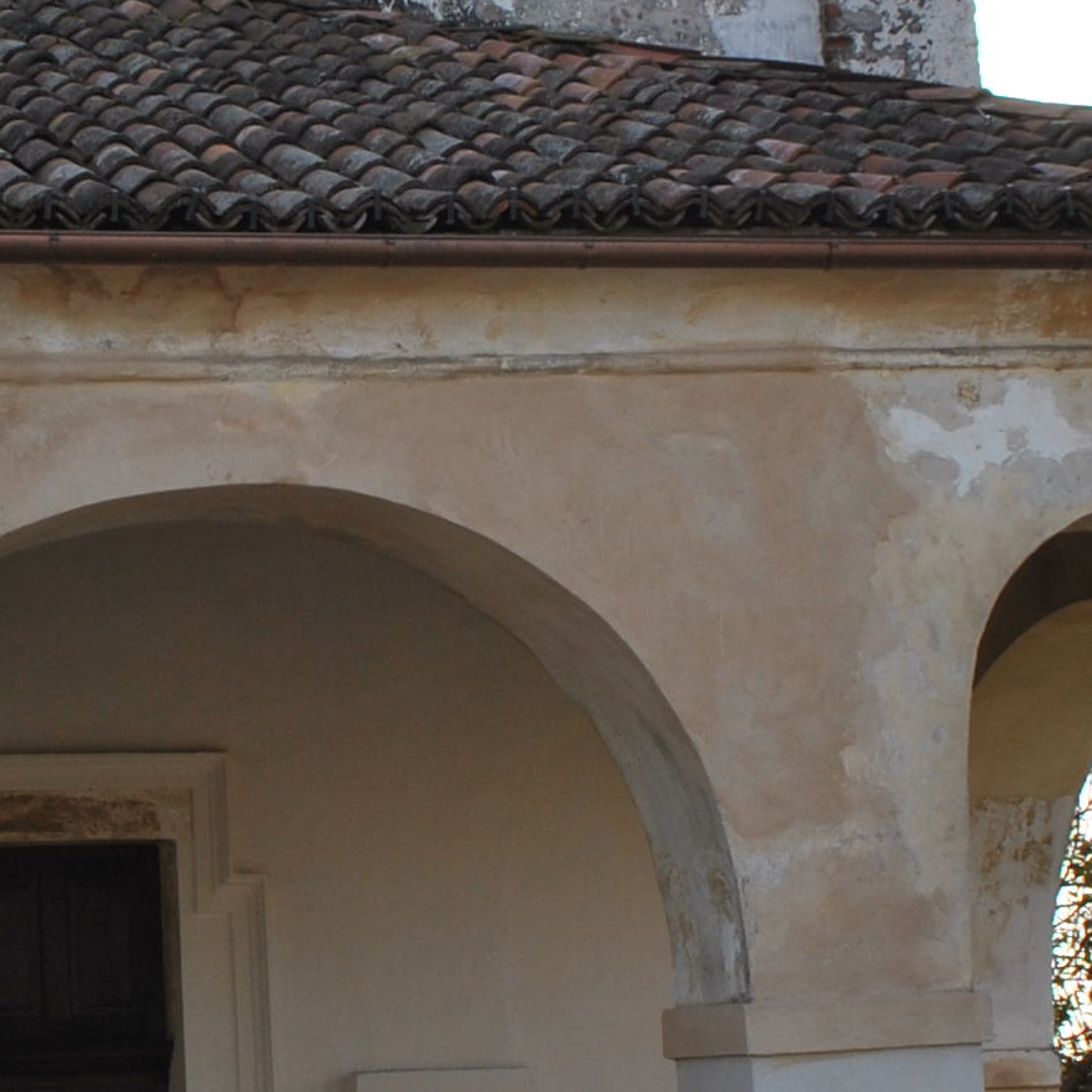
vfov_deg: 15.4
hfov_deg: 15.4
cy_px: 477
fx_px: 4033
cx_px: 275
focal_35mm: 113
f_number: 8
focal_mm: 20
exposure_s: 1/250
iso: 100
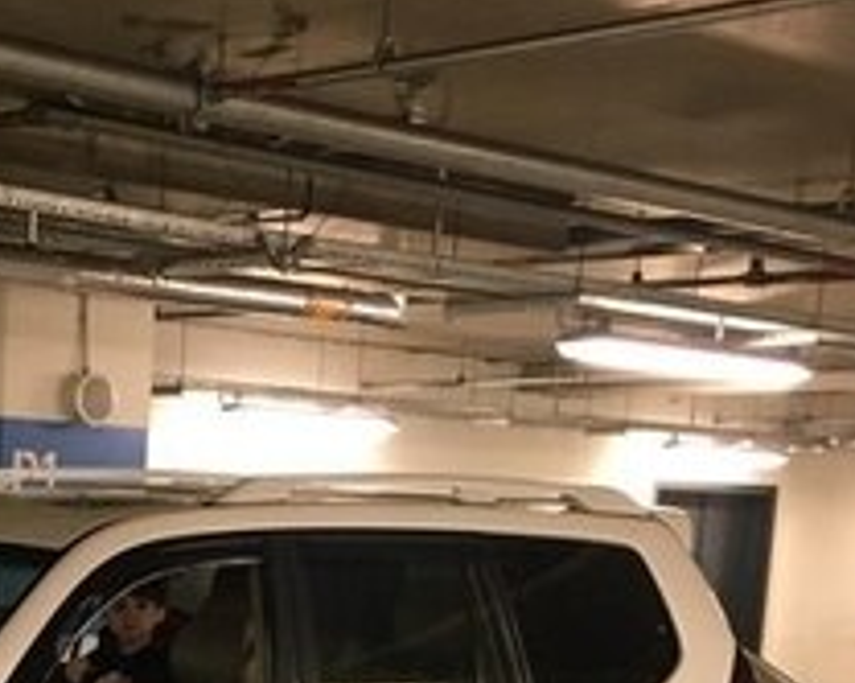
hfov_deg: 20.5
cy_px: 924
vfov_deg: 16.0
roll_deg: -3.3
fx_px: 2275
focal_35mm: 90
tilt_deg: -8.4
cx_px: -25
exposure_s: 1/33
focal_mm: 4.15
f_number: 2.2
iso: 160
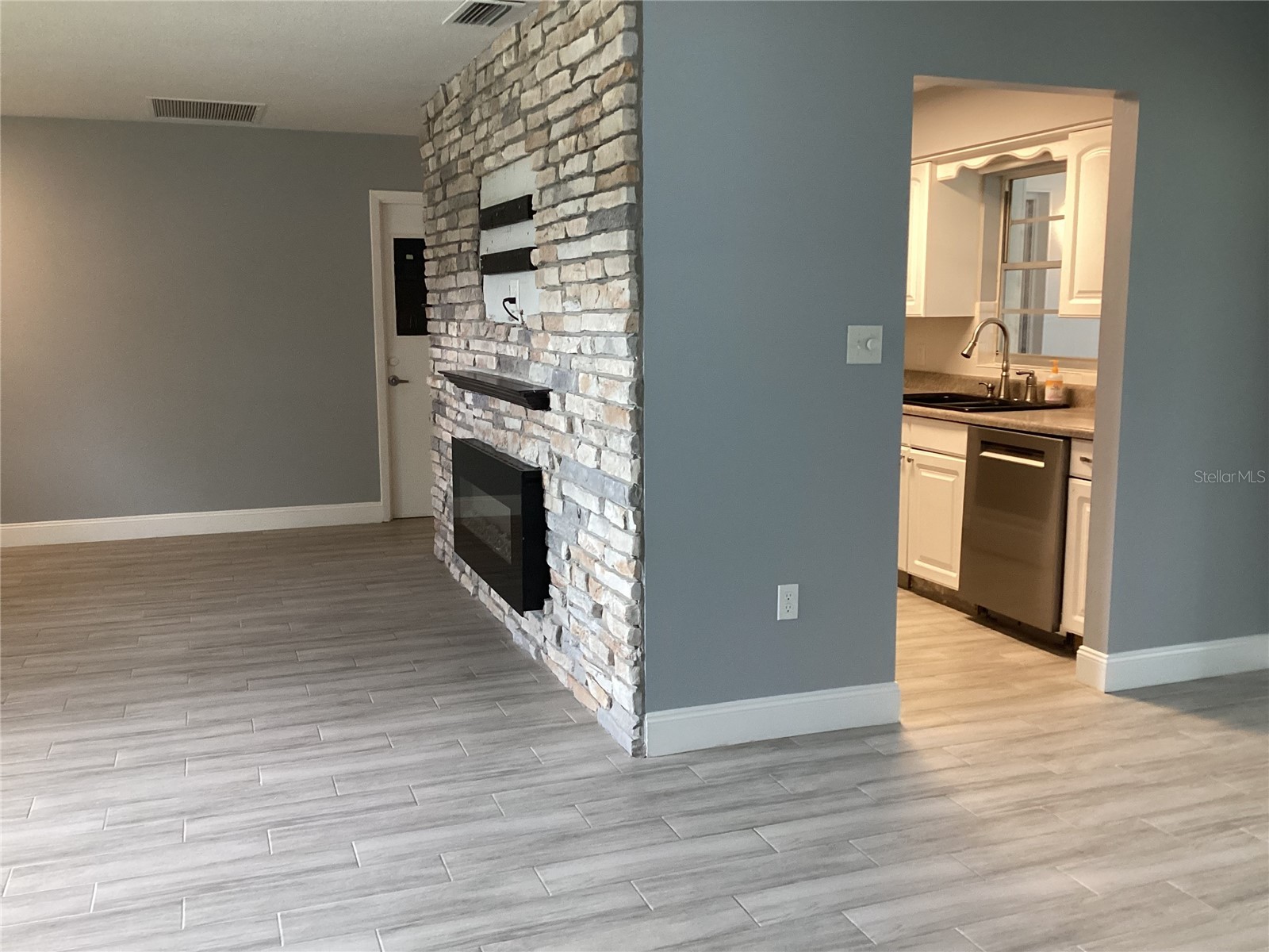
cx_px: 634
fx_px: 1136
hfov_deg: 58.4
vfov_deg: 45.4
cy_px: 476
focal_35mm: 31
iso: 250
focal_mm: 3.3
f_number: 2.4
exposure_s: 1/60
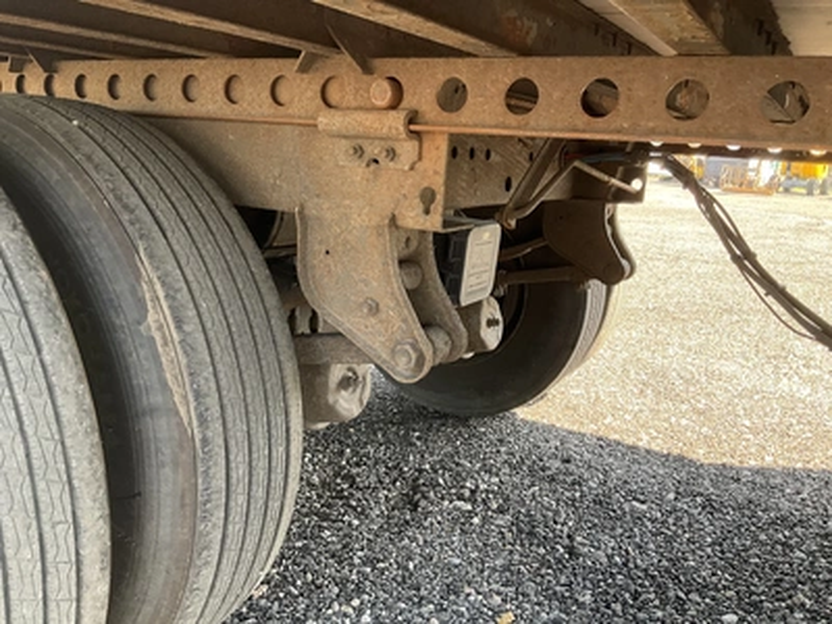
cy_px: 312
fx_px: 697
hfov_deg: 61.7
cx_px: 416
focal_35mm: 29
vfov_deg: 48.2
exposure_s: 1/122
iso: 50
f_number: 1.8
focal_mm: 3
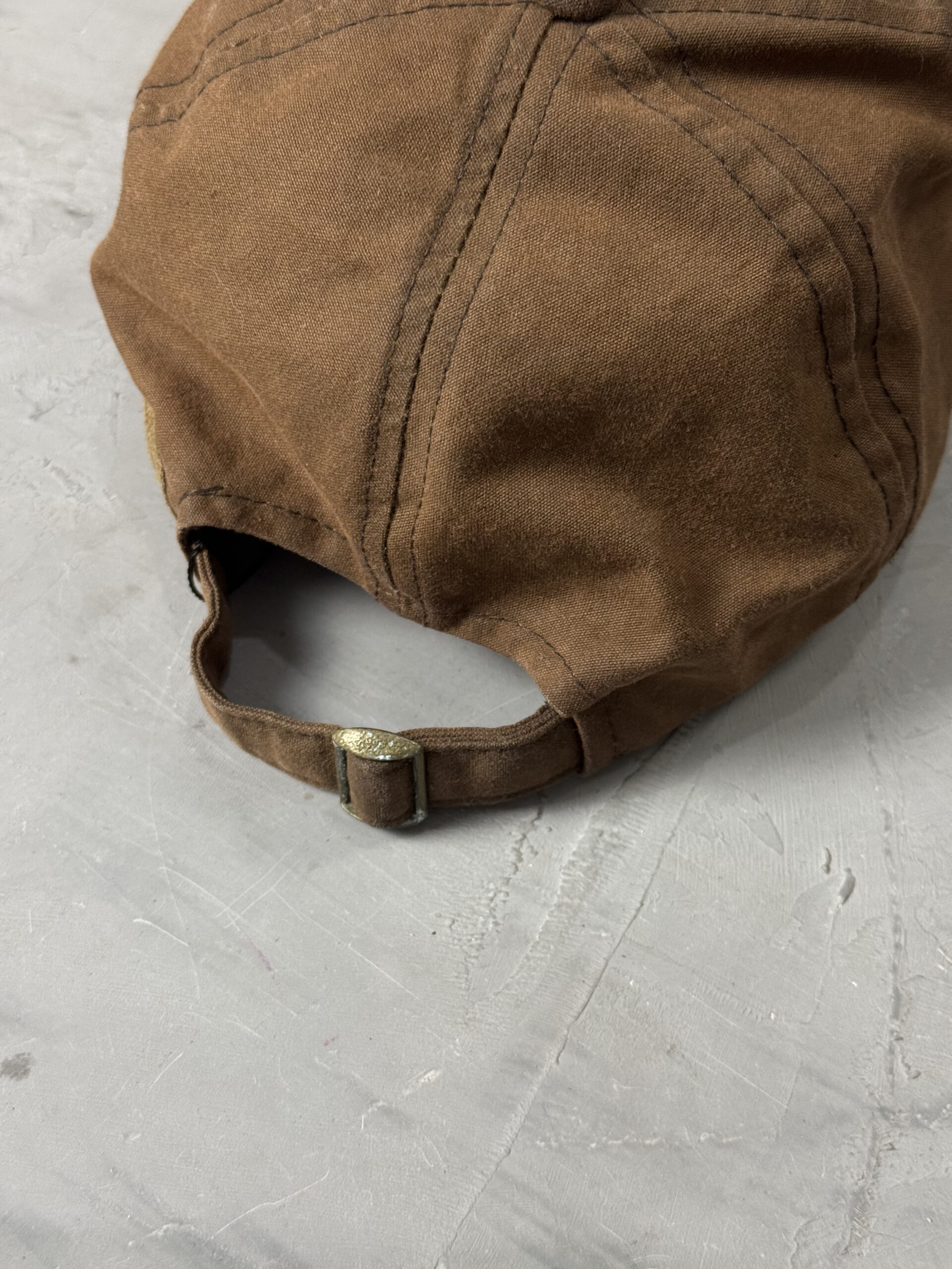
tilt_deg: -55.5
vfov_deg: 39.7
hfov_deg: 30.3
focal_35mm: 48
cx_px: 476
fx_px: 1760
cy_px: 634
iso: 200
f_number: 1.78
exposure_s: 1/60
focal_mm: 6.76
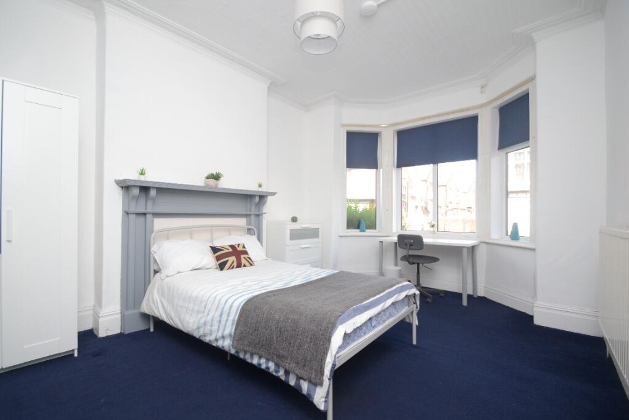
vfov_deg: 77.3
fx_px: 262
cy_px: 210
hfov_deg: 100.4
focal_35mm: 15
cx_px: 314
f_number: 4.5
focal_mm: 10
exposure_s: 1/160
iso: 400
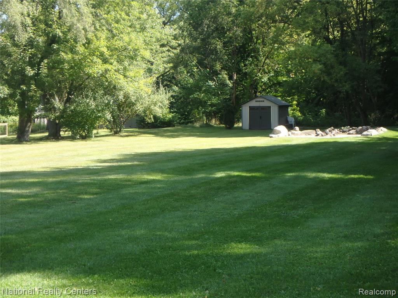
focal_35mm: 61
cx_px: 199
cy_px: 149
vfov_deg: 24.0
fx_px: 701
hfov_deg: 31.7
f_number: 5.1
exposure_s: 1/125
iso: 125
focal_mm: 10.9
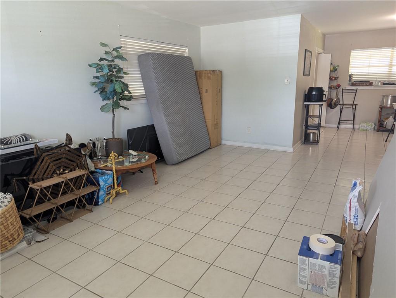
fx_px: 275
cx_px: 198
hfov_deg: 71.5
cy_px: 149
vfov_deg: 56.9
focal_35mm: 24
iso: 176
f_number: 1.85
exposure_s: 1/33.3
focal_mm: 6.81
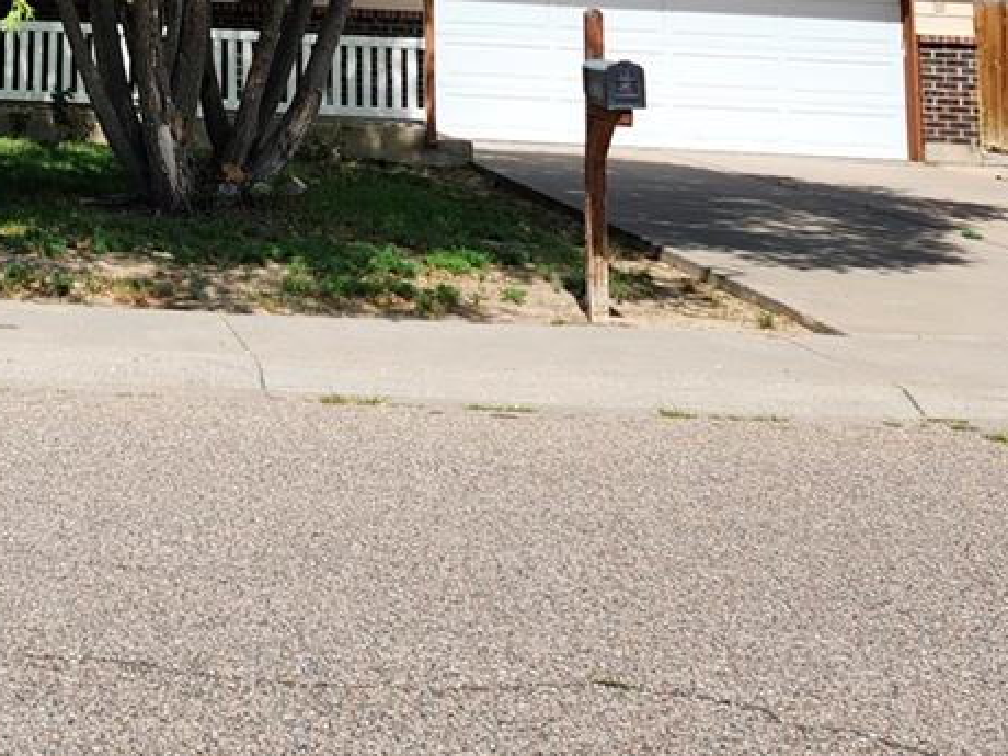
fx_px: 2097
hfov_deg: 25.3
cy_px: -412
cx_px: -64
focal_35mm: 72
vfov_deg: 18.0
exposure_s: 1/1328
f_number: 1.8
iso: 25
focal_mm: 5.54
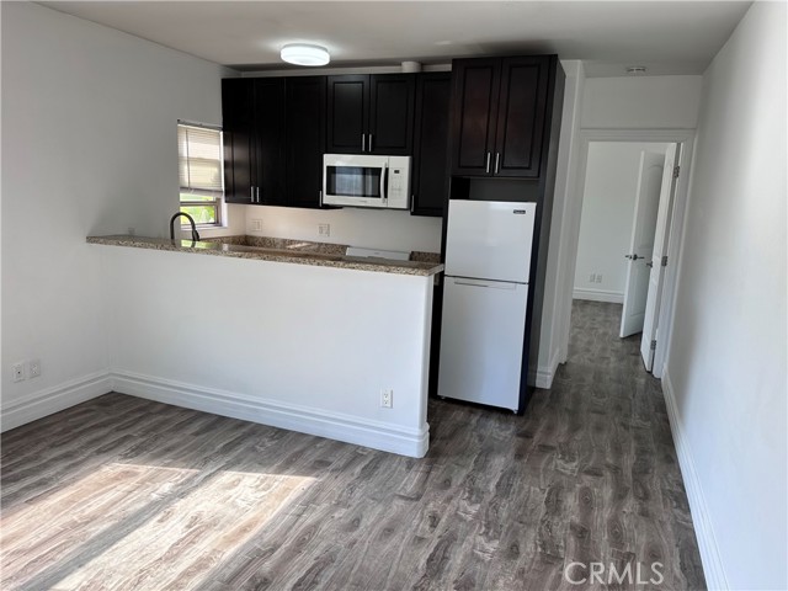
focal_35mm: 24
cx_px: 394
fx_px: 546
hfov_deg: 71.6
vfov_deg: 56.8
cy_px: 296
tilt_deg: -11.5
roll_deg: -3.1
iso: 64
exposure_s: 1/162
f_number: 1.78
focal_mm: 6.86
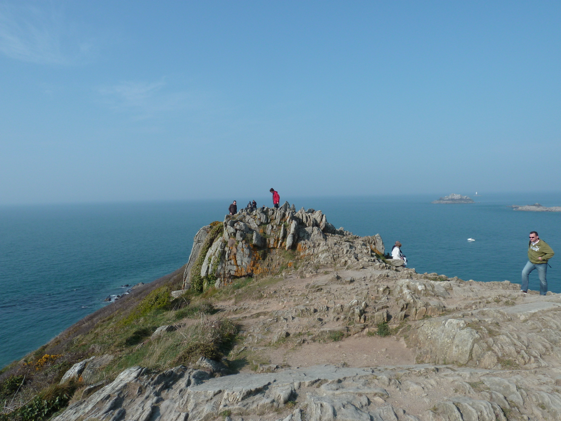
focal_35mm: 25
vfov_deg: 54.9
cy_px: 210
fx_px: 405
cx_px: 280
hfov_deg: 69.4
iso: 80
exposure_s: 1/400
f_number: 5
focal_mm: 4.1
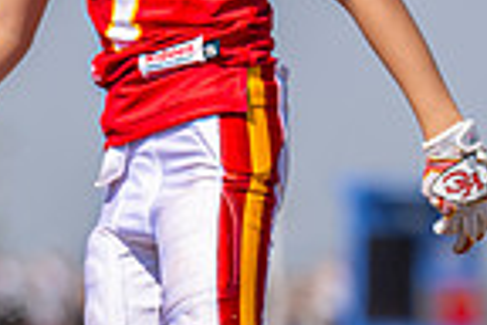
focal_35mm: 797
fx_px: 10781
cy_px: 70
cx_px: -262
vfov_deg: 1.7
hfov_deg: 2.6
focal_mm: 135
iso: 100
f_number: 2.8
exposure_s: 1/3200
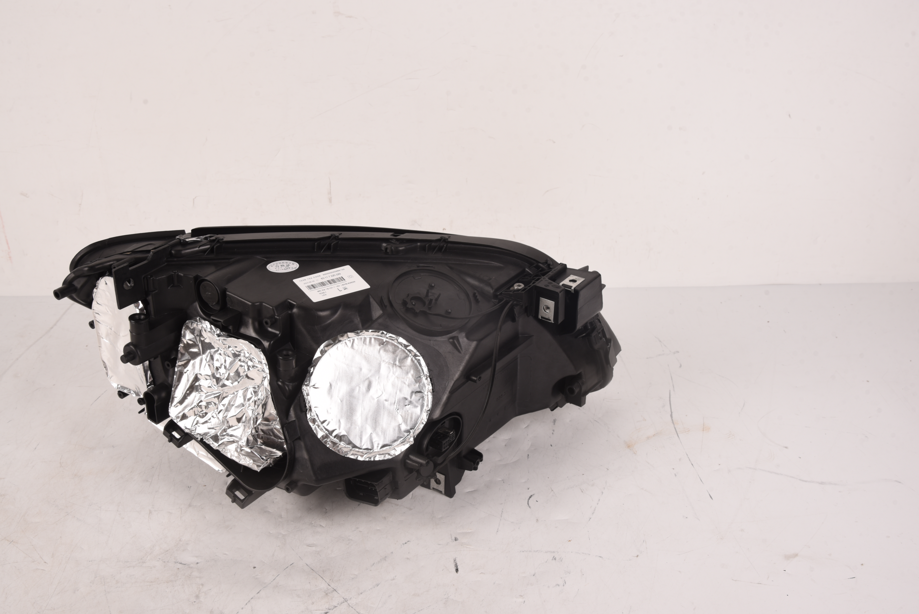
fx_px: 1021
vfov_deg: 33.4
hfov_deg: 48.4
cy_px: 307
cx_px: 460
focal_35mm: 40
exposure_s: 1/100
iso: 100
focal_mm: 40
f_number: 13
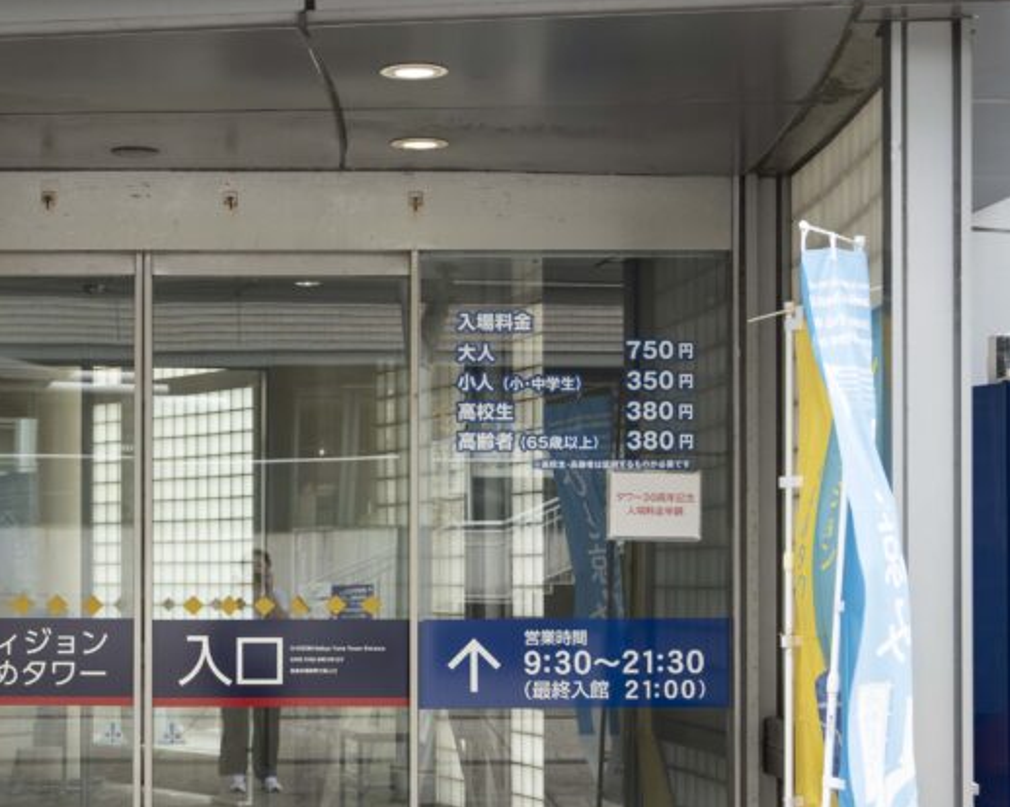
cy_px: 555
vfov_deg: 19.6
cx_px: 308
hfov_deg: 24.3
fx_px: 2331
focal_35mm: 78
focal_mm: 42
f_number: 5.6
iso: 640
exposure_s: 1/160
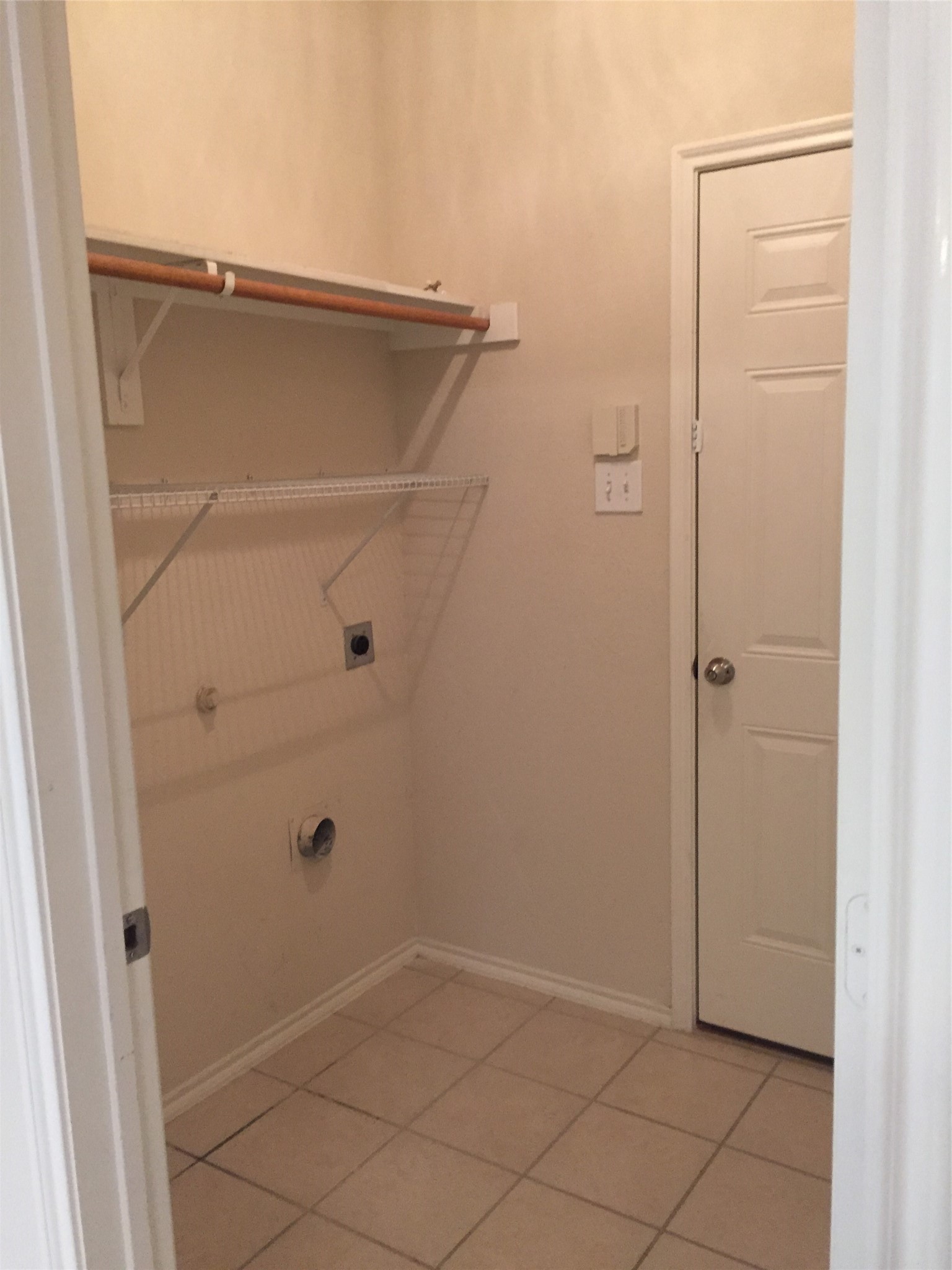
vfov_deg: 61.7
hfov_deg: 48.2
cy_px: 635
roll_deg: +2.8
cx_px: 476
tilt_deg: -6.9
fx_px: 1063
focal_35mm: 29
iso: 200
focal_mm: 4.15
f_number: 2.2
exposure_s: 1/30
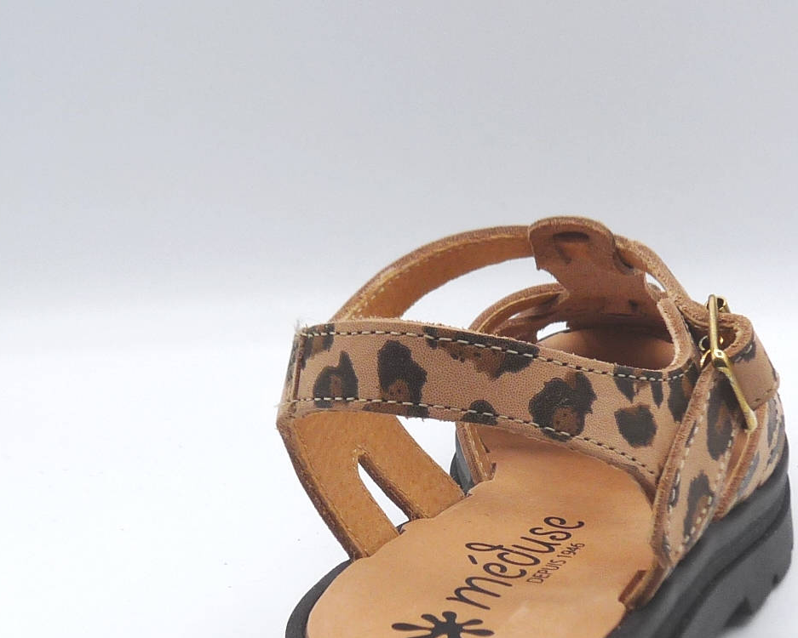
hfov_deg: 29.0
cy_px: 497
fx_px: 1535
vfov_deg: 23.2
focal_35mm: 65
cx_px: 519
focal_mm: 4.8
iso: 100
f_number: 4
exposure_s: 1/200
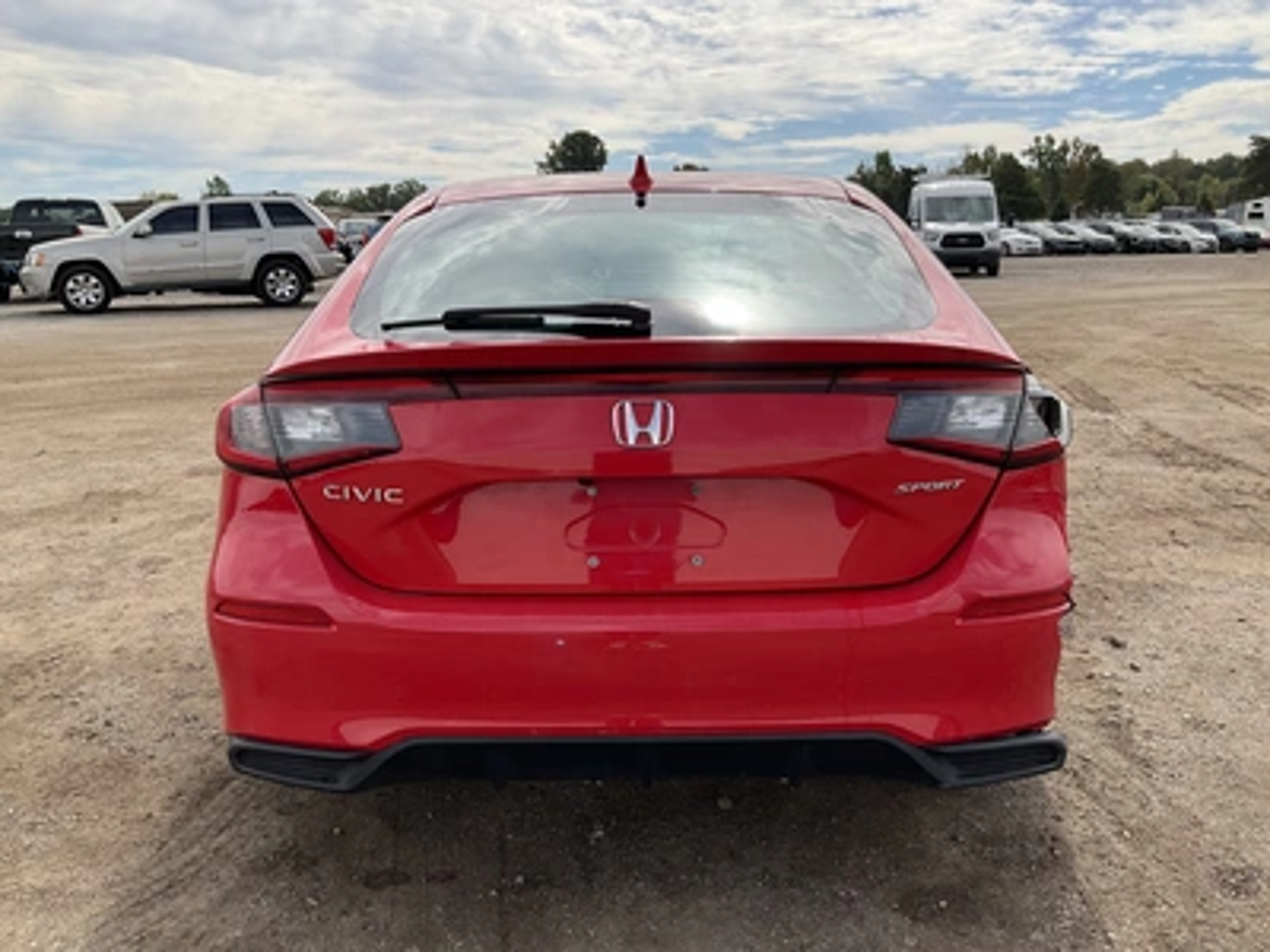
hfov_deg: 61.7
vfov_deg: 48.2
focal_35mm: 29
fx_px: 1064
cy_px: 476
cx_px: 635
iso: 25
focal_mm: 3
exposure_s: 1/1848
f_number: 1.8
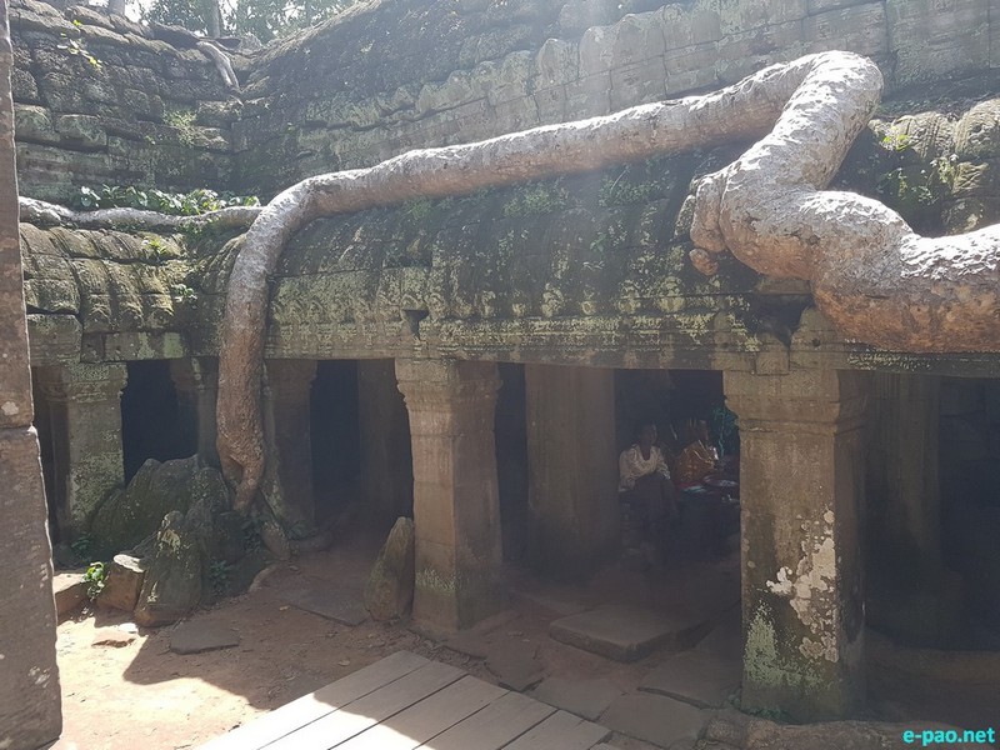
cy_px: 375
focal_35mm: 26
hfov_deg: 67.3
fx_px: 751
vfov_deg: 53.1
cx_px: 500
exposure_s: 1/389
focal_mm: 4.2
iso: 40
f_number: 1.7
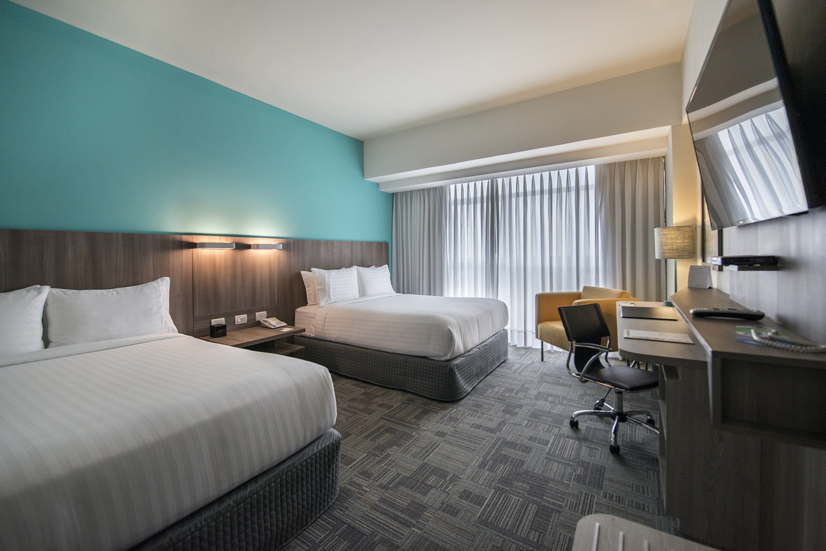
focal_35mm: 14
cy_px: 276
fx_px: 321
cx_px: 413
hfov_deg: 104.2
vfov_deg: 81.2
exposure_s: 1/100
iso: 500
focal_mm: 14
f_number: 5.6
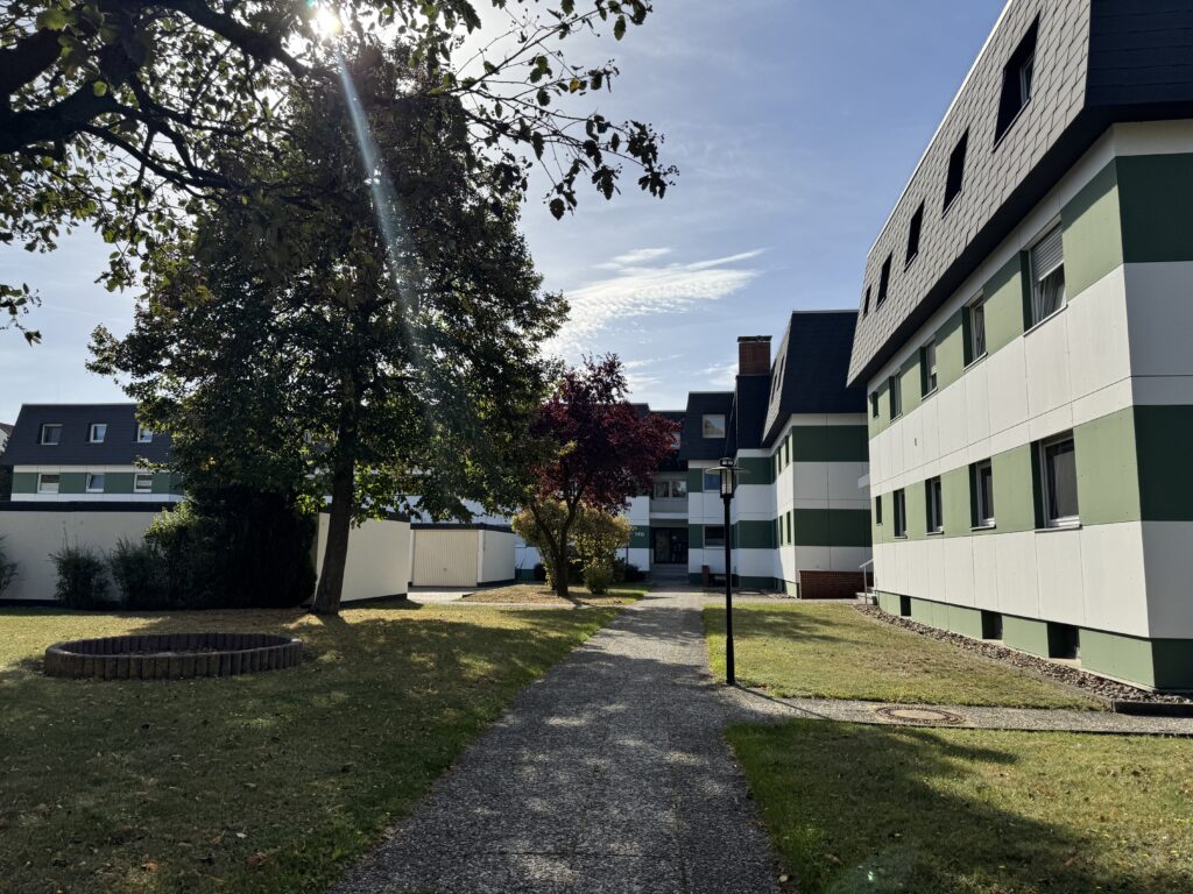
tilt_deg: +6.7
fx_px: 827
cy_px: 447
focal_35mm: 24
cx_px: 596
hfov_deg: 71.6
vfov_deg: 56.8
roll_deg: -1.0
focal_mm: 6.76
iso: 80
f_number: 1.78
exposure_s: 1/6410
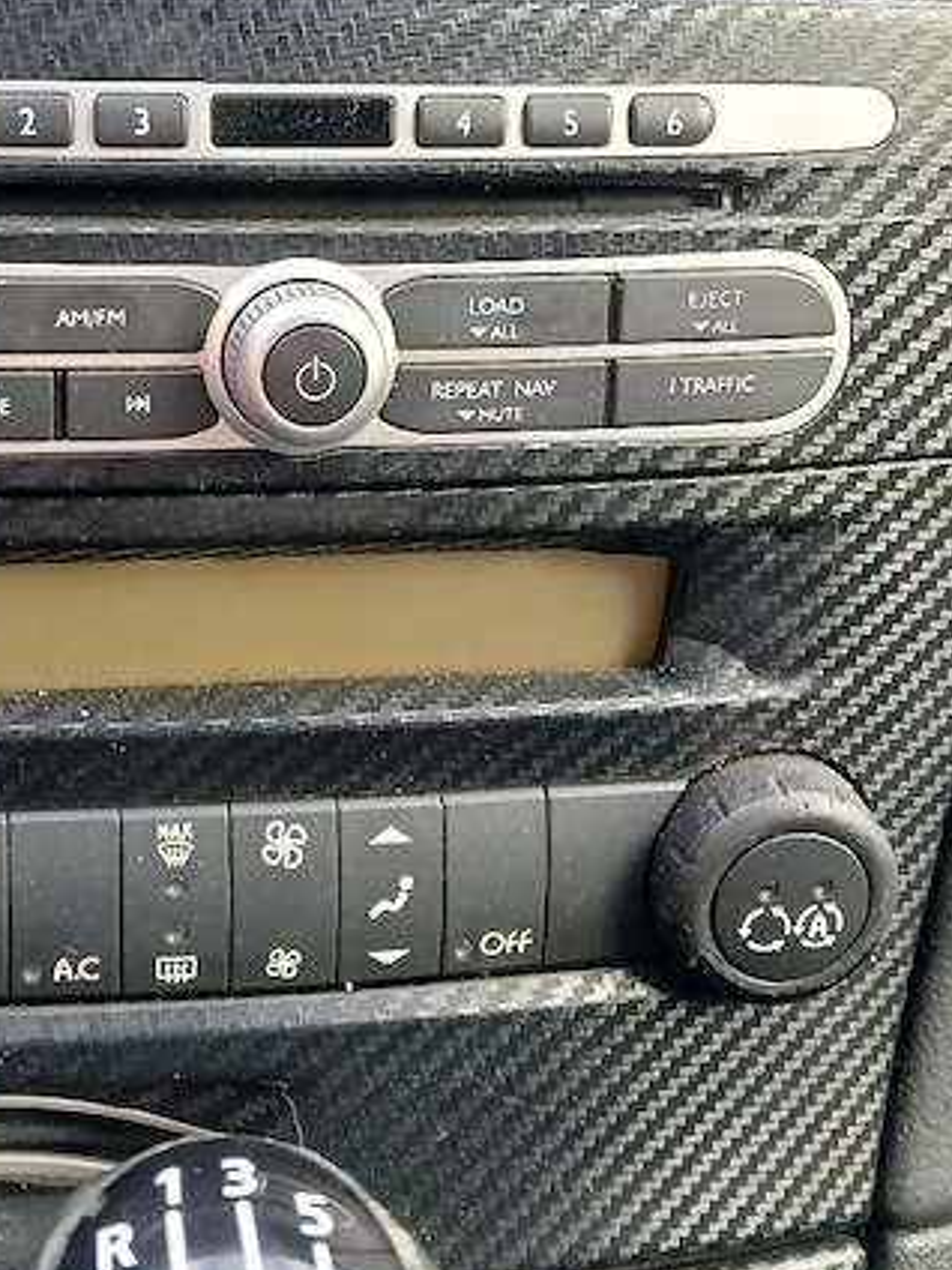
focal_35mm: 49
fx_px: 1797
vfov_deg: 38.4
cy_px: 401
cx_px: 234
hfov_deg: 29.2
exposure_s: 1/50.3
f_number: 1.8
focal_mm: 3.98
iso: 125
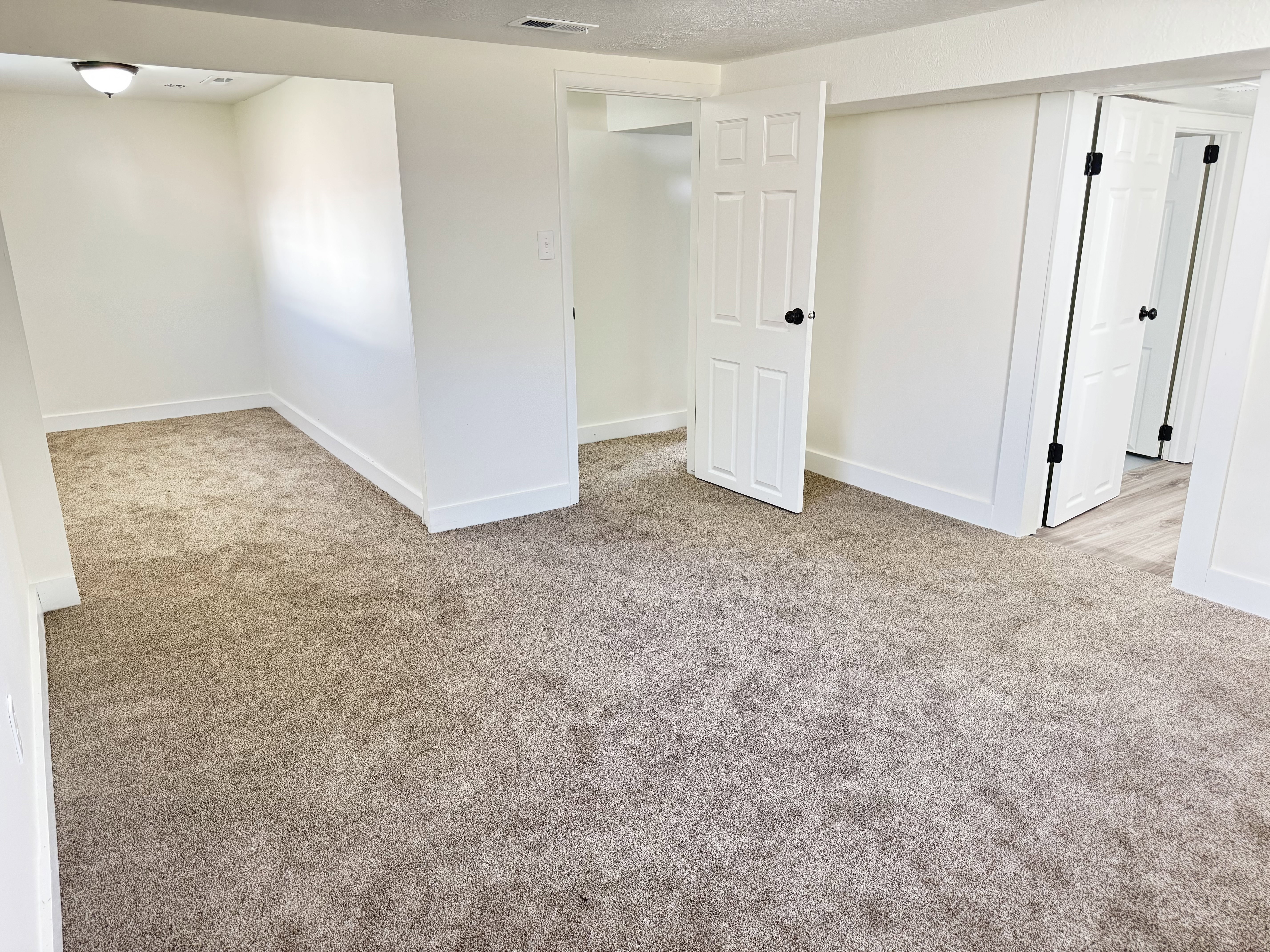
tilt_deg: -17.8
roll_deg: +0.2
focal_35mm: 24
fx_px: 881
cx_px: 635
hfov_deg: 71.6
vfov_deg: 56.8
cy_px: 476
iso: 500
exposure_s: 1/60
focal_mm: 6.76
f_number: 1.78
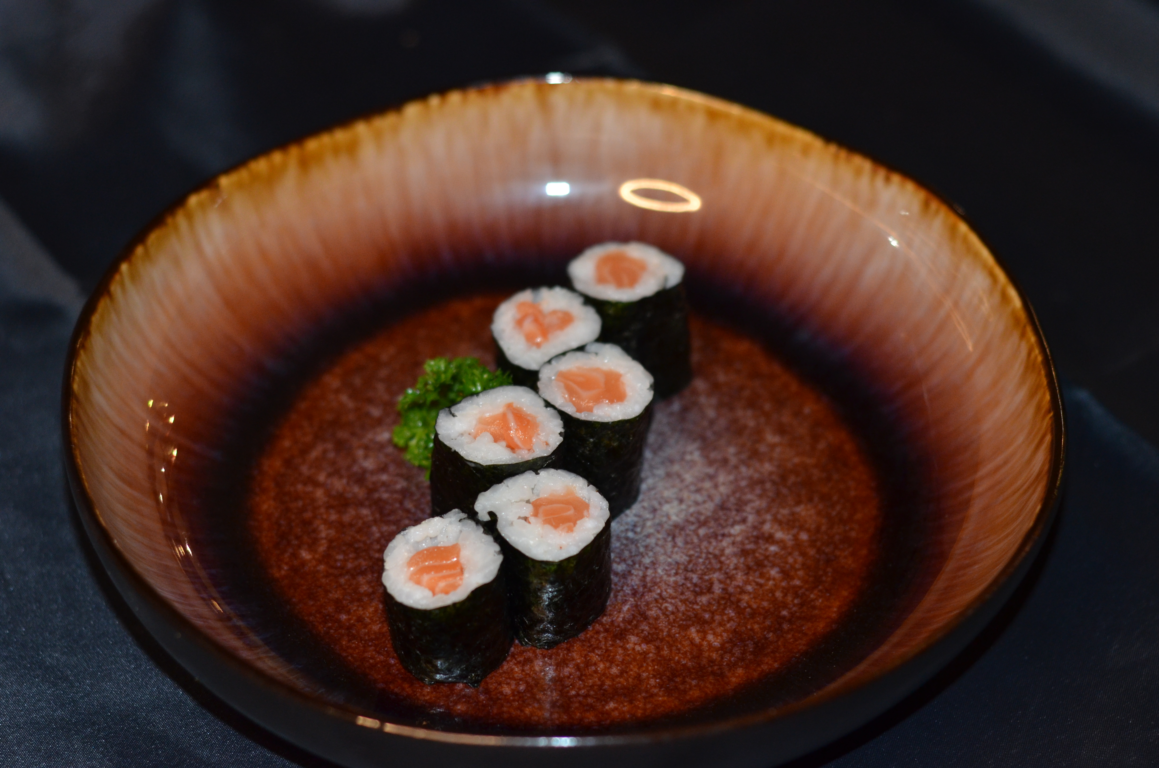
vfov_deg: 18.1
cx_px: 580
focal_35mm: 75
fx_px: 2410
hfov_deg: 27.0
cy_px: 384
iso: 800
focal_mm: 50
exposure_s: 1/60
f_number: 2.8
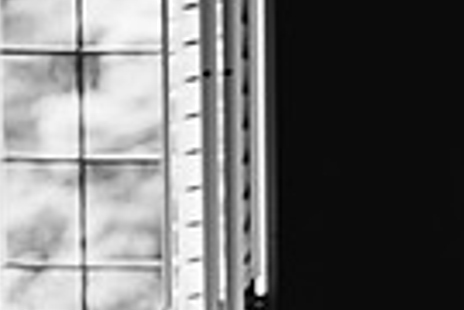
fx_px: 1933
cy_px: 622
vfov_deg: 8.7
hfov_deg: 13.6
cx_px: 385
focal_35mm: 150
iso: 200
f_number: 1.4
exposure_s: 1/250
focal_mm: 35
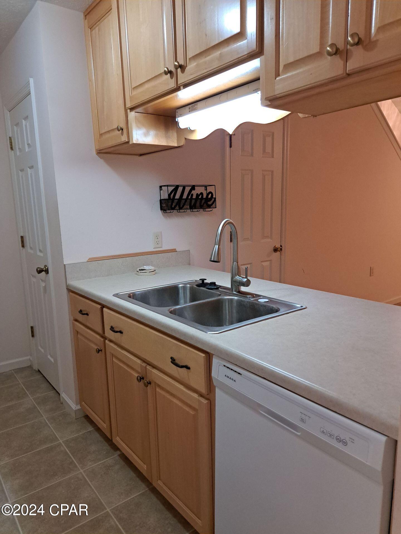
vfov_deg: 71.6
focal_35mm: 24
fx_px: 371
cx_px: 200
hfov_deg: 56.8
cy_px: 267
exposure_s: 1/60.2
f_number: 1.8
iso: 241
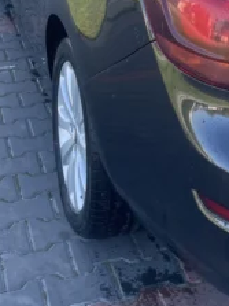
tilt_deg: -17.0
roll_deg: -1.4
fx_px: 618
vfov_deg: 26.7
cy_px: 25
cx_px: 174
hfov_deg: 20.8
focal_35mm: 70
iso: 32
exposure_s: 1/387
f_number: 1.6
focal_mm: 4.2
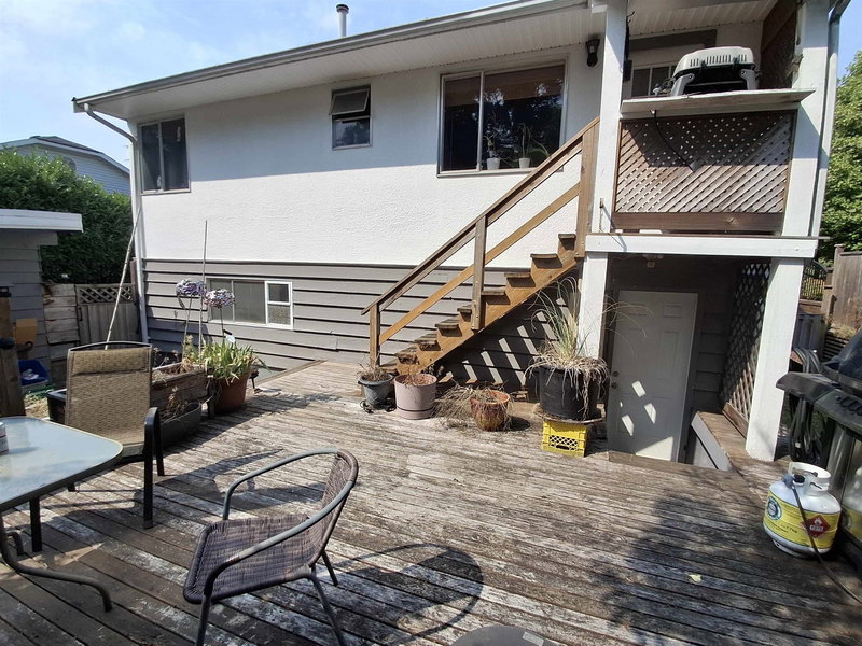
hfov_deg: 94.5
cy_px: 323
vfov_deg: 78.1
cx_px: 431
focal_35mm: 16
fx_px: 398
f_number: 2.2
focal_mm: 1.64
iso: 40
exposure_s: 1/2037
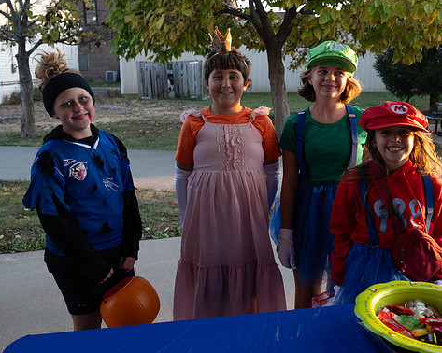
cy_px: 142
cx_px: 238
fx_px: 458
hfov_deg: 51.5
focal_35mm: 35
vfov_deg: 42.0
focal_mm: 24
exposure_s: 1/160
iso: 500
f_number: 4.5
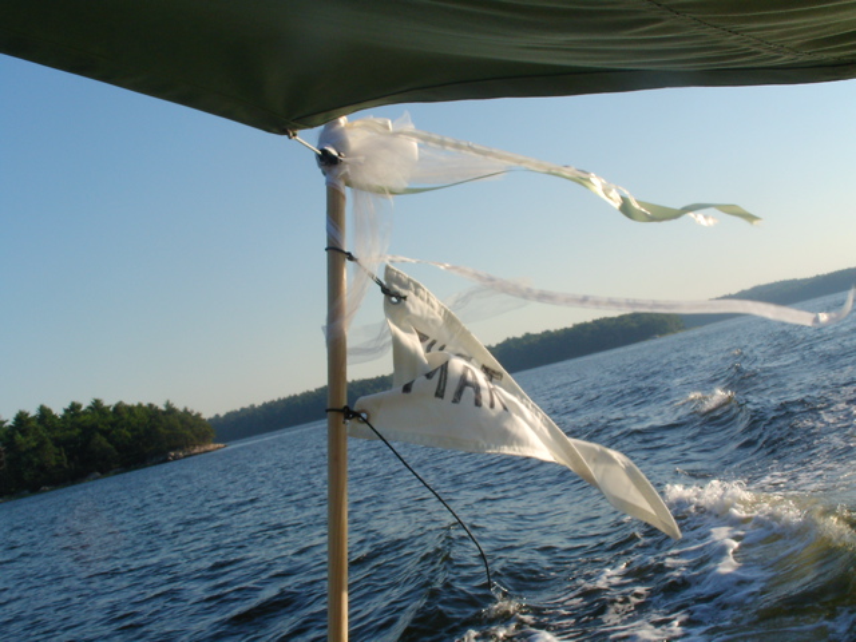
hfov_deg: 38.9
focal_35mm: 49
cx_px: 428
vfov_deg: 29.7
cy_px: 321
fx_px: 1212
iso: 50
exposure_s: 1/322
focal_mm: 7.5
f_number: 6.8
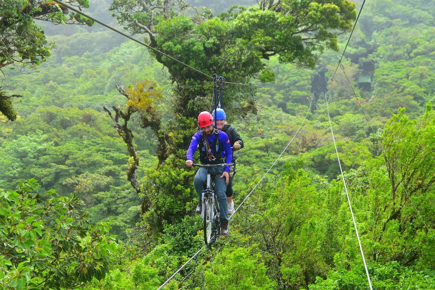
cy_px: 145
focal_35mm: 75
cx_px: 218
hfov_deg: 27.0
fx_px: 906
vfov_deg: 18.2
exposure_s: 1/500
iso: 400
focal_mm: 50
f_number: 6.3
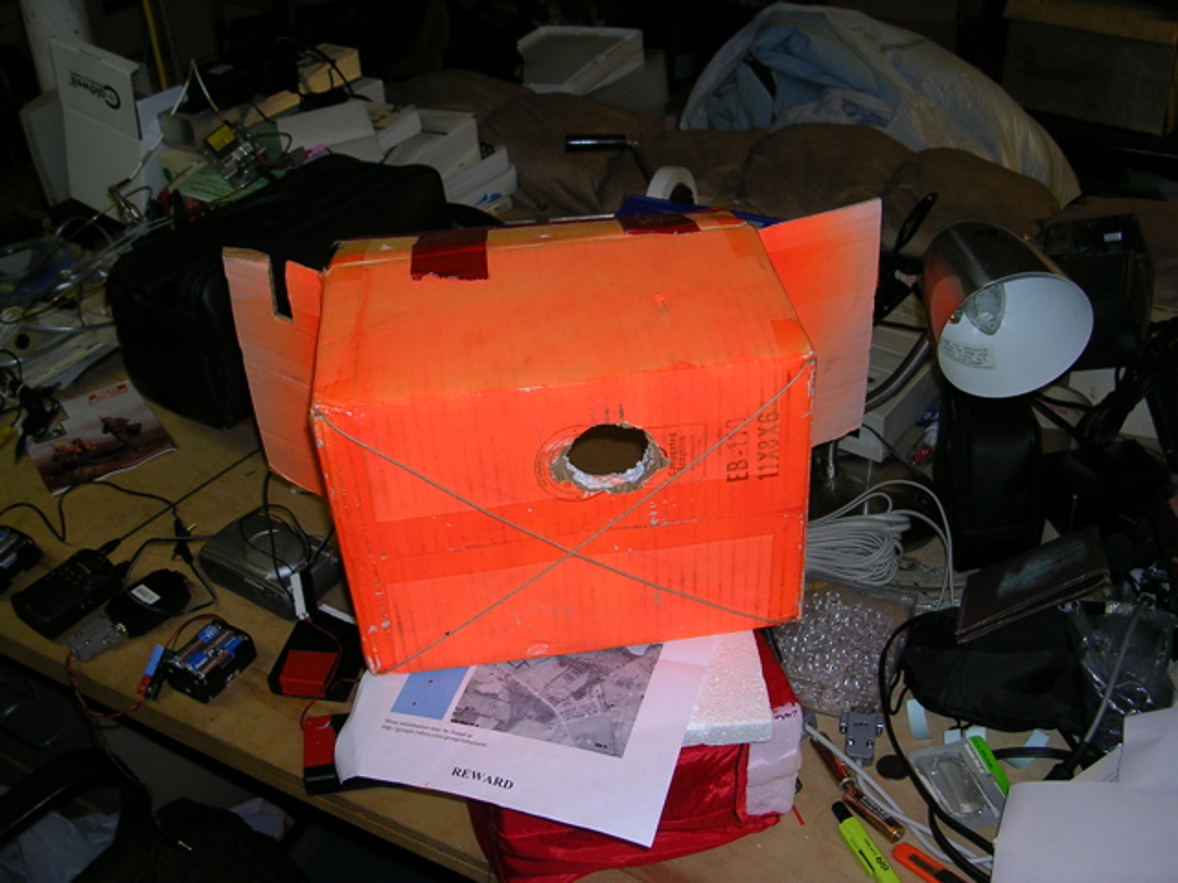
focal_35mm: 38
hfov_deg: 49.0
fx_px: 1293
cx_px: 589
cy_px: 442
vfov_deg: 37.7
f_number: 2.8
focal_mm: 5.8
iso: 50
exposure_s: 1/60.1
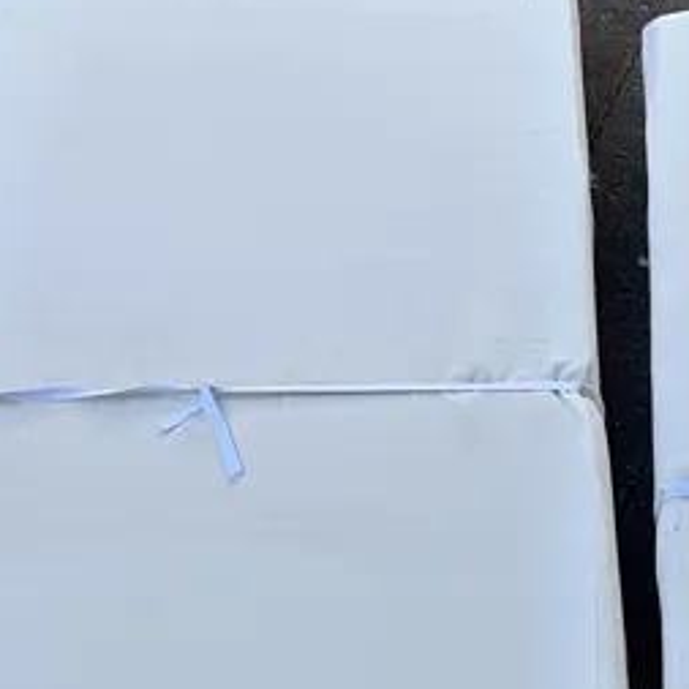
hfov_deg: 19.4
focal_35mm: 86
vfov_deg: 17.2
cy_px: 1163
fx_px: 1937
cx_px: 735
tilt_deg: -61.2
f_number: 1.78
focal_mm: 6.86
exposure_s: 1/409
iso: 80
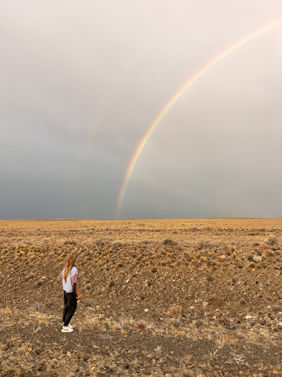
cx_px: 141
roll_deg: +0.1
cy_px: 188
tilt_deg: +5.6
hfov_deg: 56.8
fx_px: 261
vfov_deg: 71.6
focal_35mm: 24
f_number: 1.78
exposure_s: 1/708
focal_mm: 6.76
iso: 80
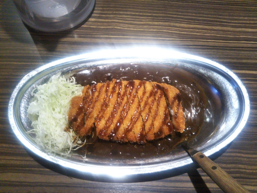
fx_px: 223
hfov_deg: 60.0
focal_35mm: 30
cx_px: 128
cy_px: 96
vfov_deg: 46.8
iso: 223
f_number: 2.2
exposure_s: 1/41
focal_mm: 4
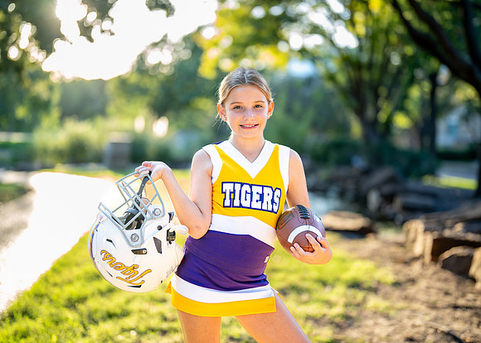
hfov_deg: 36.2
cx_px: 244
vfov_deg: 26.2
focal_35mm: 54
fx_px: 736
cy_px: 173
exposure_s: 1/500
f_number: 1.2
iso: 250
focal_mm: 50
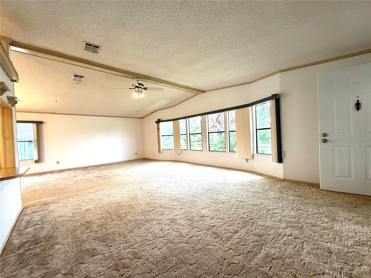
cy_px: 139
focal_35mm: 14
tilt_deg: -0.6
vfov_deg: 85.7
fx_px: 150
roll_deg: +2.6
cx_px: 186
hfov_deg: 102.1
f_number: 2.2
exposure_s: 1/60
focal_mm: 2.22
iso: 200
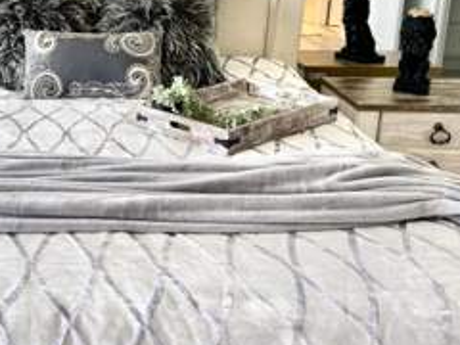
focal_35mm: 48
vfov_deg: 29.9
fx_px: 638
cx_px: 61
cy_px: 101
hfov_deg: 37.5
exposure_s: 1/121
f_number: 1.78
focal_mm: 6.76
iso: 125
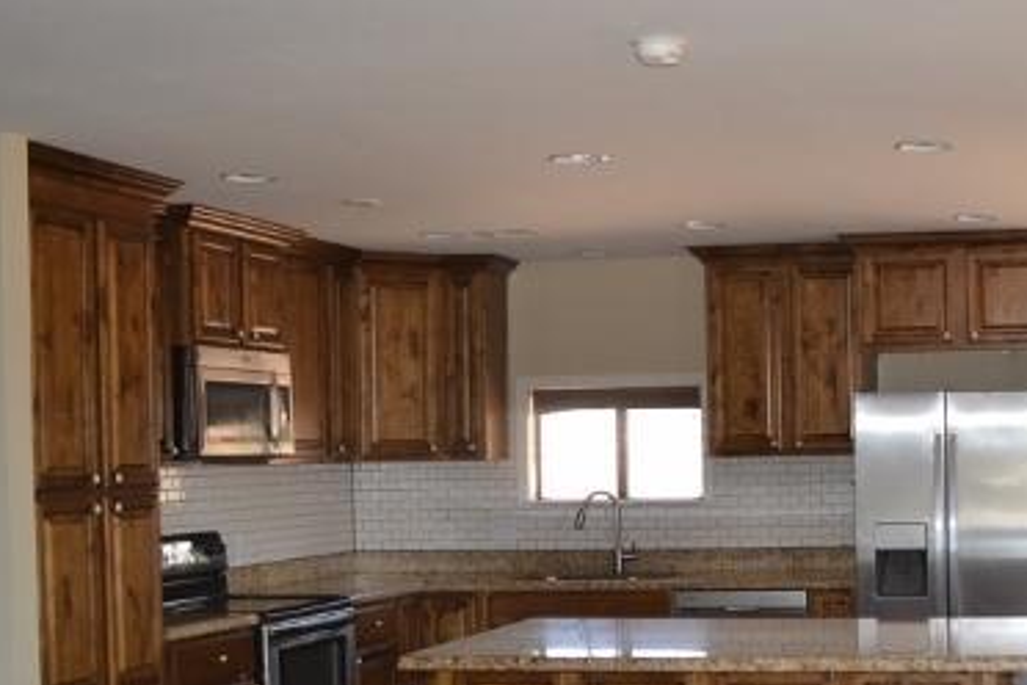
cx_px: 870
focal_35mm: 58
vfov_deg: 23.2
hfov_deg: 33.2
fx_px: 1654
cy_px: 493
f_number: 4
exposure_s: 1/125
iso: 280
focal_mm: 18
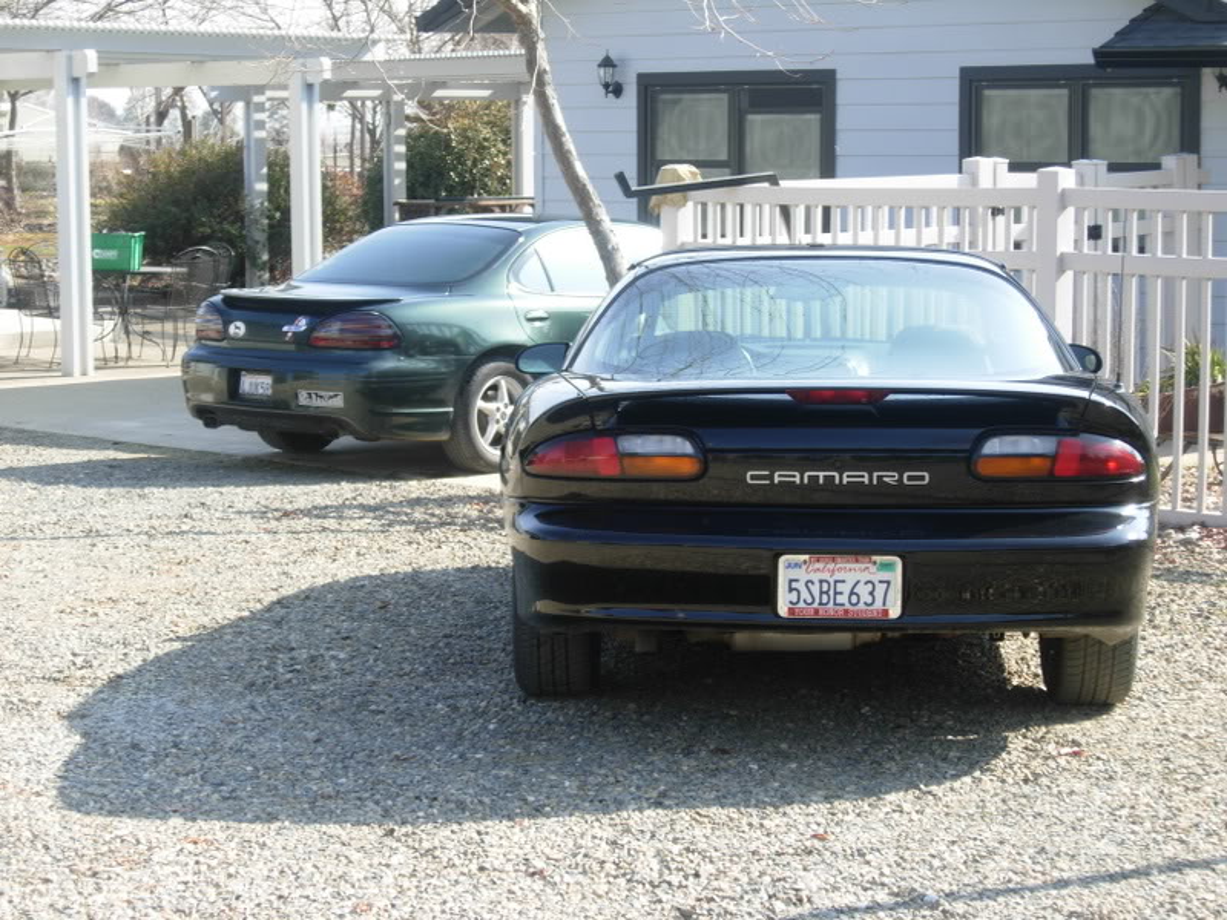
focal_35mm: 89
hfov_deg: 22.0
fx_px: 3155
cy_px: 460
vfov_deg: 16.6
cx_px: 614
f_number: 4.3
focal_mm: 18.6
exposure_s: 1/157
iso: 50
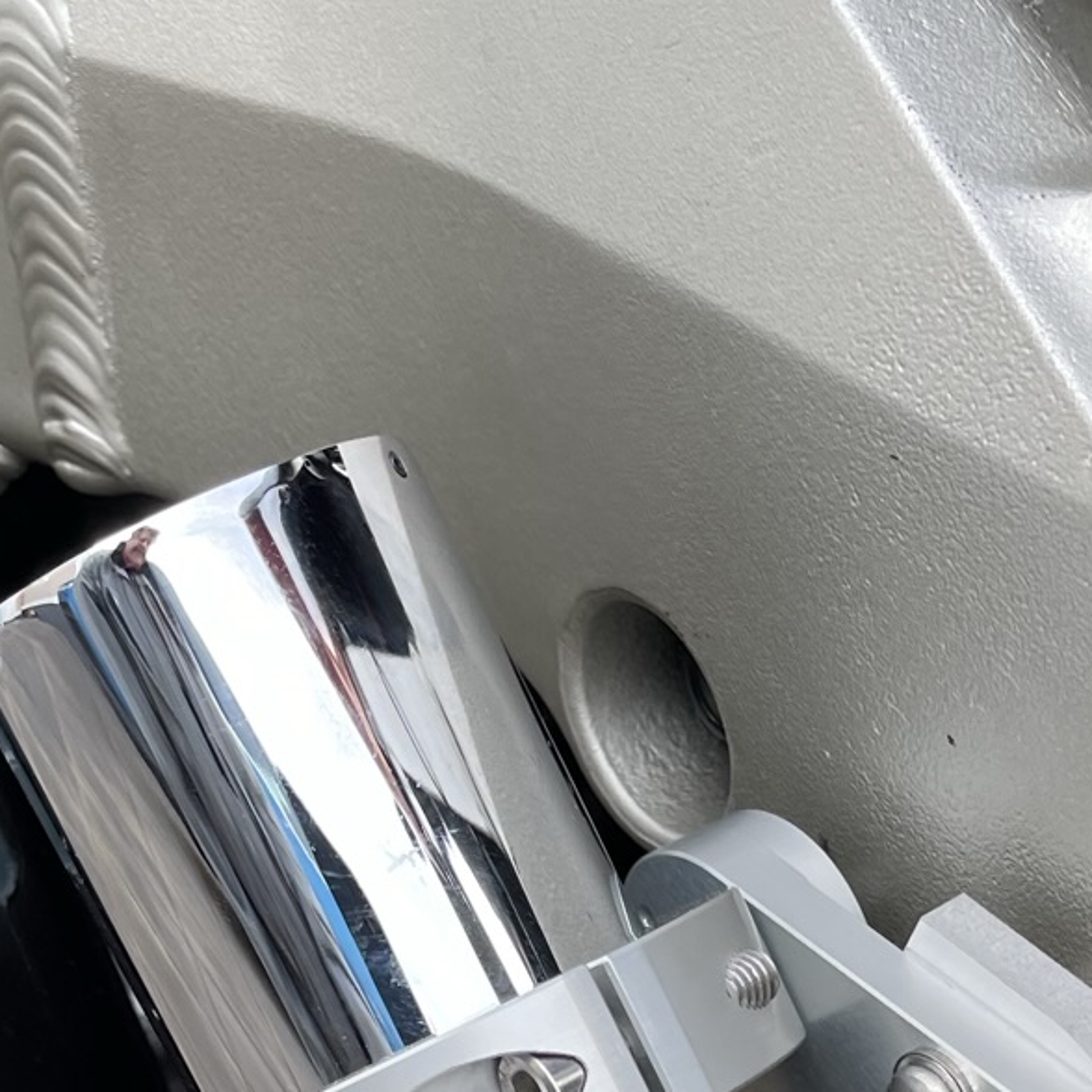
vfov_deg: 18.9
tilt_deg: -22.8
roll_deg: +9.2
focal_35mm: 80
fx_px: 2855
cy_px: 1657
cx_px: 925
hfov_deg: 21.3
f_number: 1.6
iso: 32
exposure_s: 1/129
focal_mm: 4.2
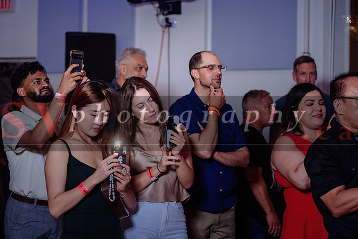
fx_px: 815
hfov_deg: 24.8
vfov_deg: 16.7
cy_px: 106
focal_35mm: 82
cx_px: 154
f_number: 3.2
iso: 1000
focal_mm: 70
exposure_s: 1/80
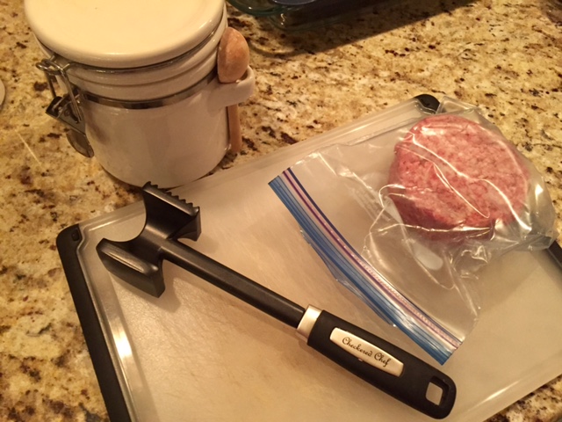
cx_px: 281
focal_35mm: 29
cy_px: 211
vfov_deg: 48.2
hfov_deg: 61.7
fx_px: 471
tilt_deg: -62.3
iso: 320
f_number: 2.2
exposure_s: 1/15
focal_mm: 4.15
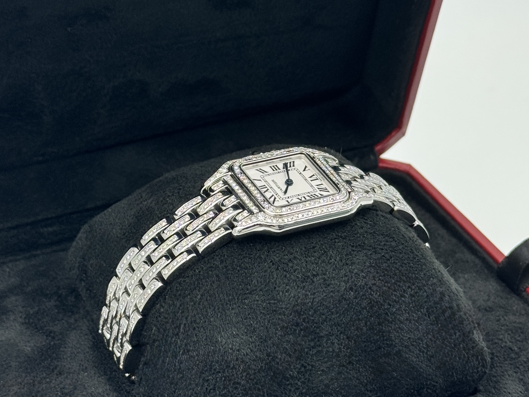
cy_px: 198
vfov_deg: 30.3
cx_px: 264
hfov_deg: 39.7
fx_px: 734
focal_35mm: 48
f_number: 1.78
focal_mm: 6.76
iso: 50
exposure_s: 1/125
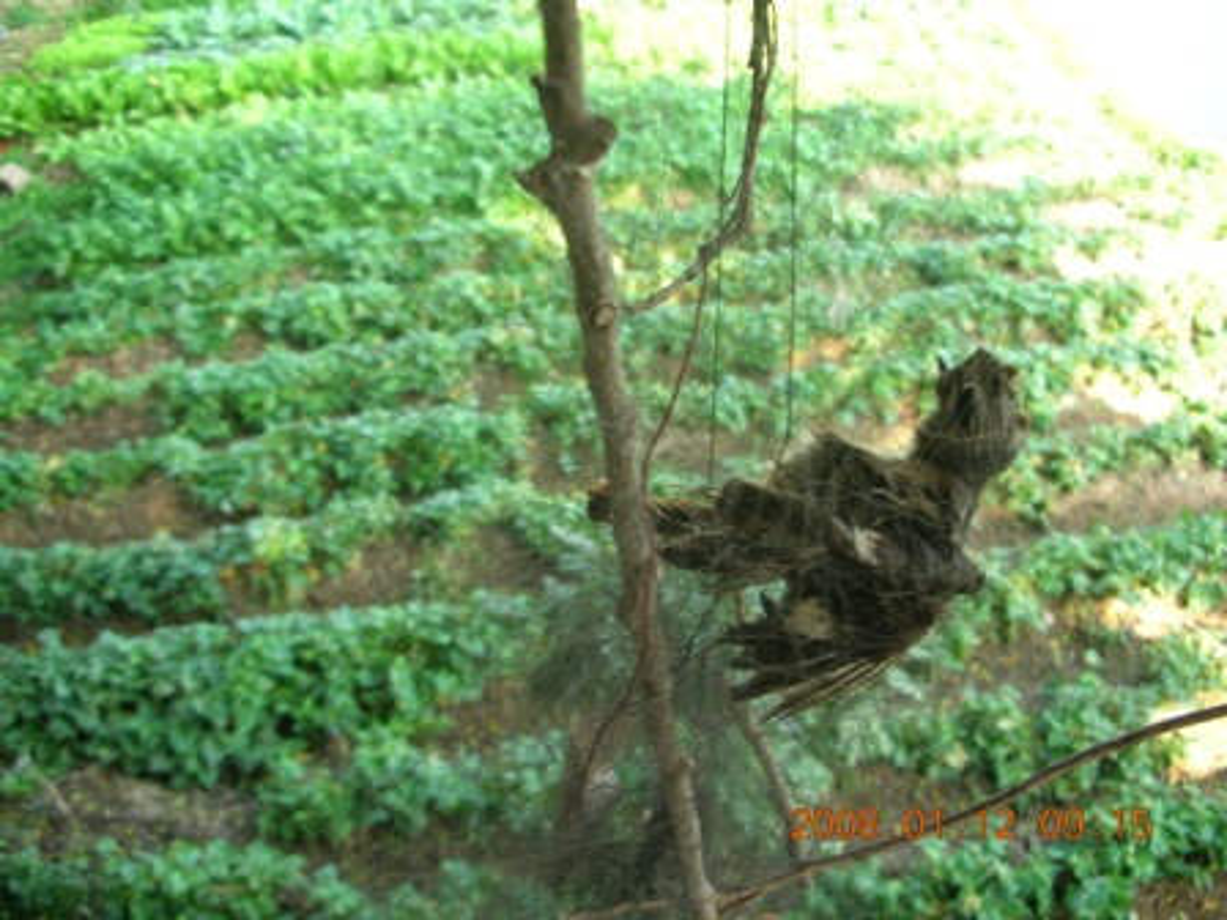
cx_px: 614
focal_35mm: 35
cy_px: 460
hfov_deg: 52.6
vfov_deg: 40.7
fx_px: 1241
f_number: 3
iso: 50
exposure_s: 1/28.5
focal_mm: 5.8
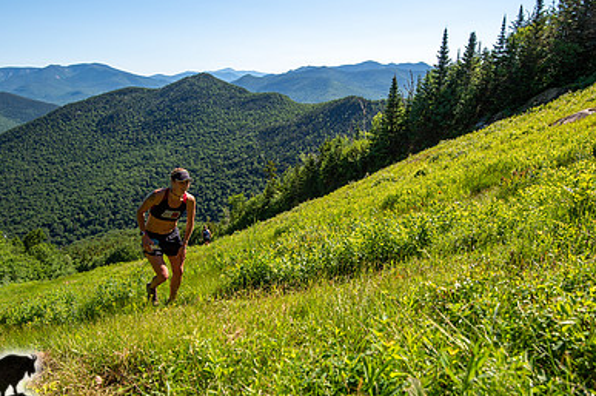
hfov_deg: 73.7
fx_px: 397
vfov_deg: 52.8
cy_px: 231
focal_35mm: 24
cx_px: 319
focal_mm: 16
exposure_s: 1/500
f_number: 5
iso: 100
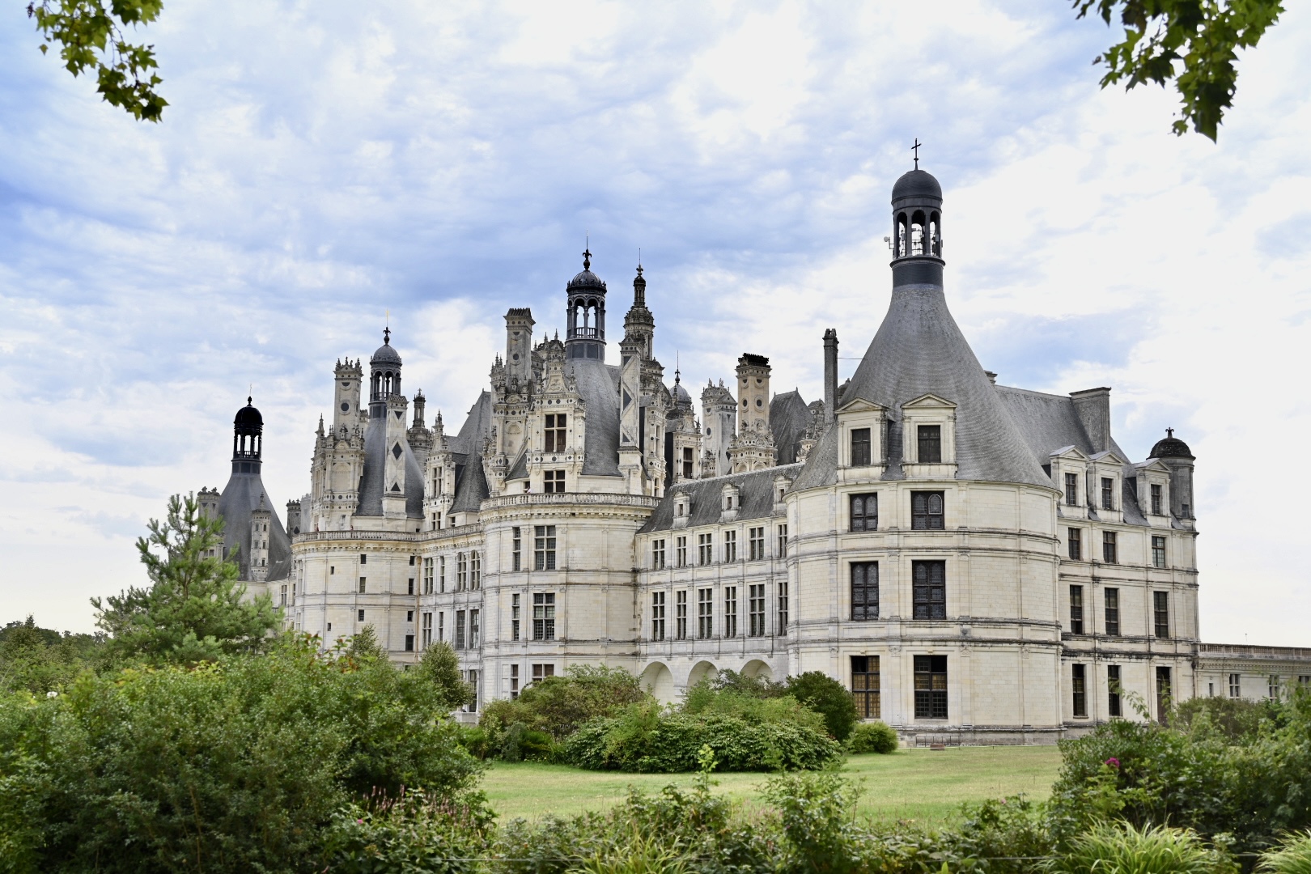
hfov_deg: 46.4
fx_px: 1529
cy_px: 437
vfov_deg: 31.9
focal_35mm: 42
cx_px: 656
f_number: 4
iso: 100
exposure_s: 1/400
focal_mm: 42
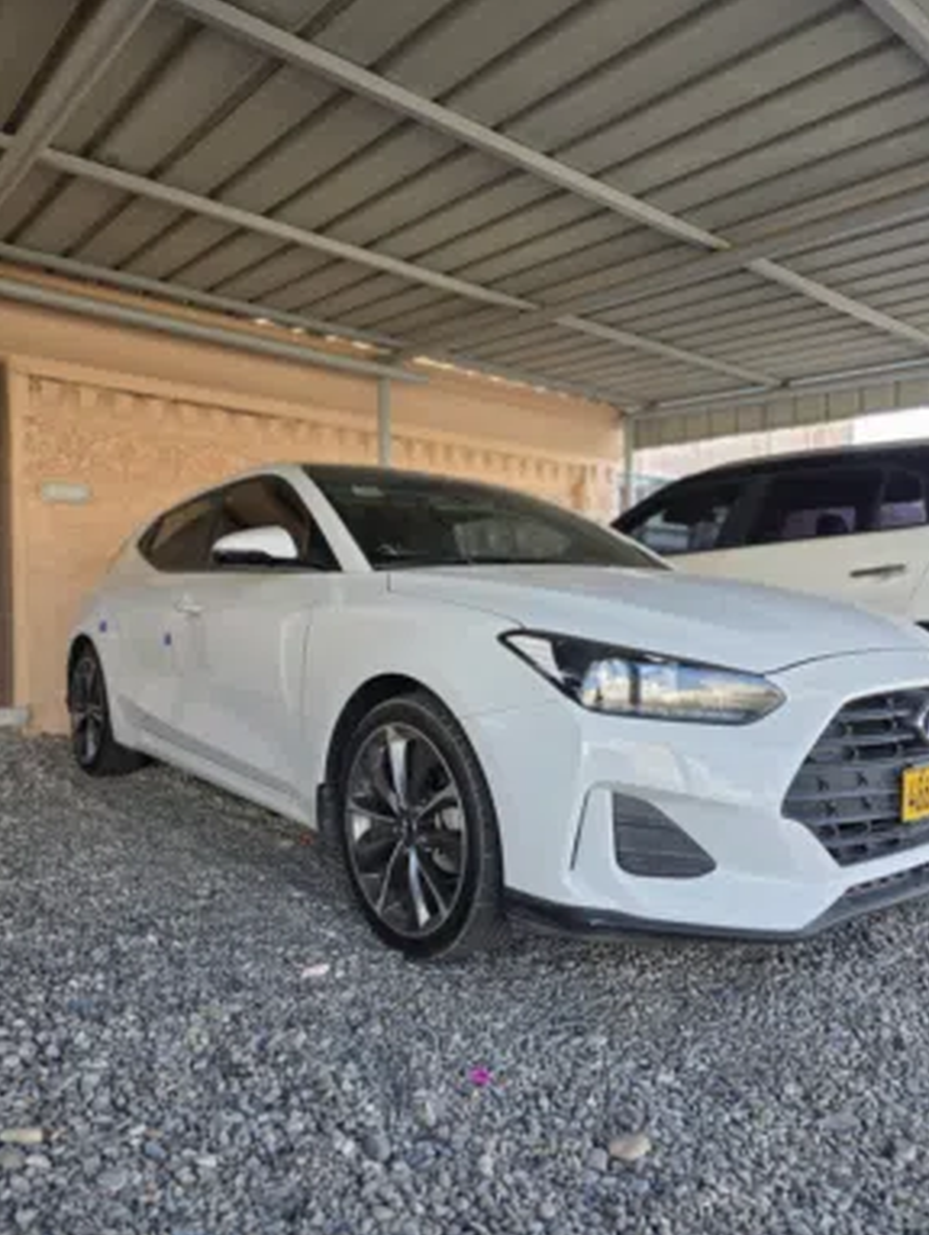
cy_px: 638
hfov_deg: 56.9
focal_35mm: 24
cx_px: 474
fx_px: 857
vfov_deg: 71.5
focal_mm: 6.3
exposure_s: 1/359
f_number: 1.7
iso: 50
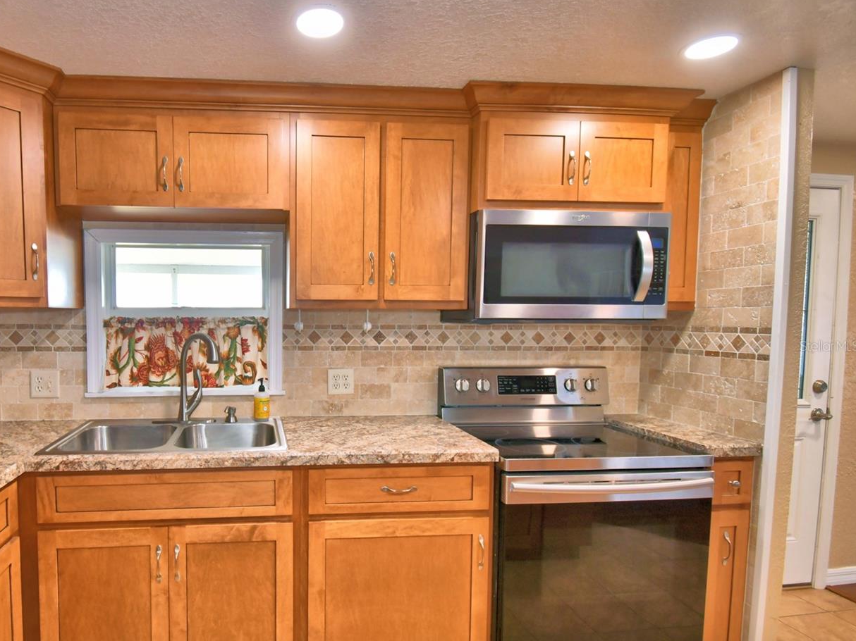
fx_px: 470
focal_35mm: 19
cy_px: 346
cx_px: 298
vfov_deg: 68.6
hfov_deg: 82.3
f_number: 4.5
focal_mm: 10
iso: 200
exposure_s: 1/30
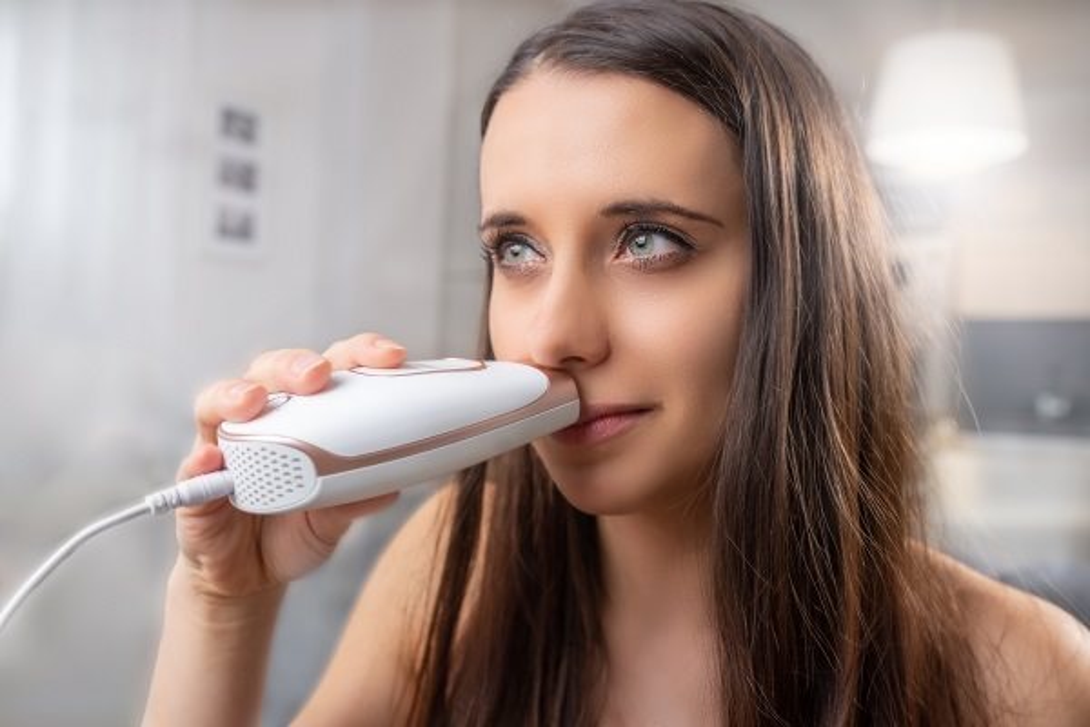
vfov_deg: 37.9
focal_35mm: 35
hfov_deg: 54.4
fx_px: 1060
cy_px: 364
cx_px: 545
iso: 100
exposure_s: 1/50
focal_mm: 35
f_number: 5
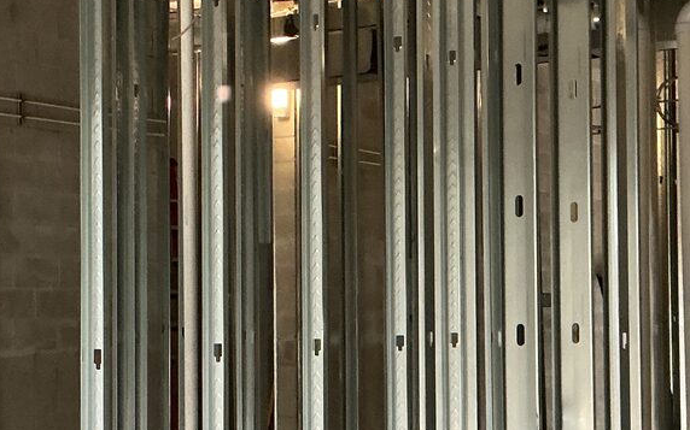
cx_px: 334
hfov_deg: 24.1
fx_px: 1617
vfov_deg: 15.2
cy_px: 243
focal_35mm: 86
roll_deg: +0.3
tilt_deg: +3.9
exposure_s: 1/60
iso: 250
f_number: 1.8
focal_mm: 3
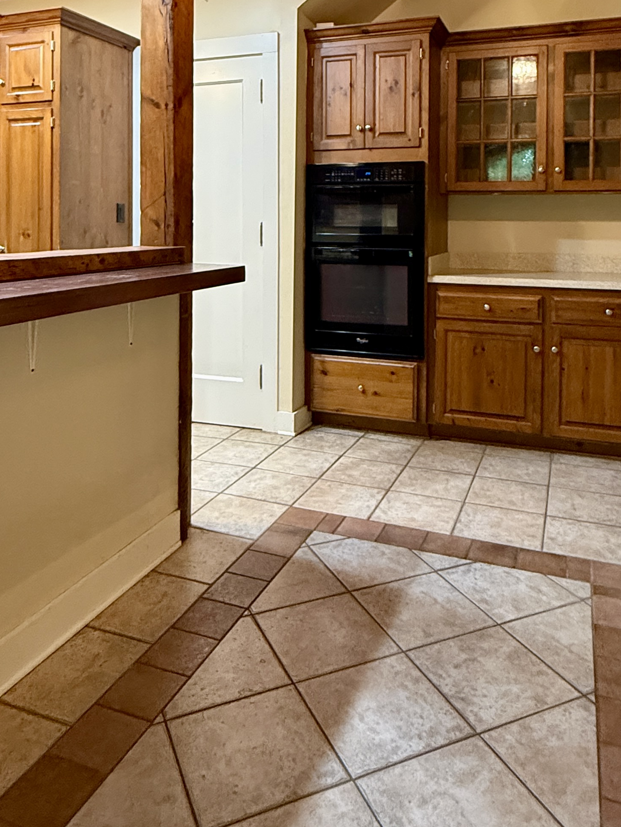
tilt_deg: -1.0
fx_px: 694
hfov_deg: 48.2
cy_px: 233
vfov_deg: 59.2
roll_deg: -0.2
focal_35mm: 29
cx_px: 314
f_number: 2.2
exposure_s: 1/60
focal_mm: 2.22
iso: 640
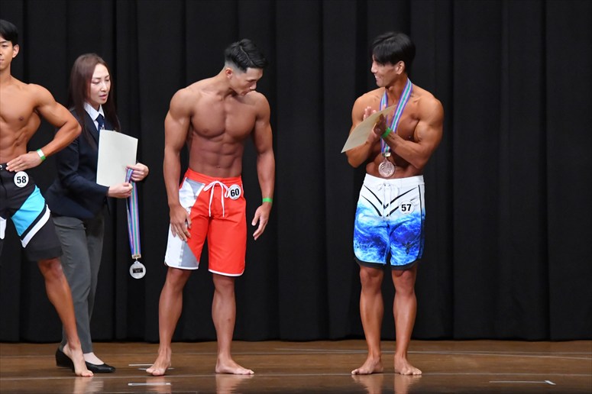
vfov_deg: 5.7
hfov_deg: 8.6
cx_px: 296
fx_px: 3945
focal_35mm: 240
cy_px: 197
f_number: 5.6
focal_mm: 160
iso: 8000
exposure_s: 1/400
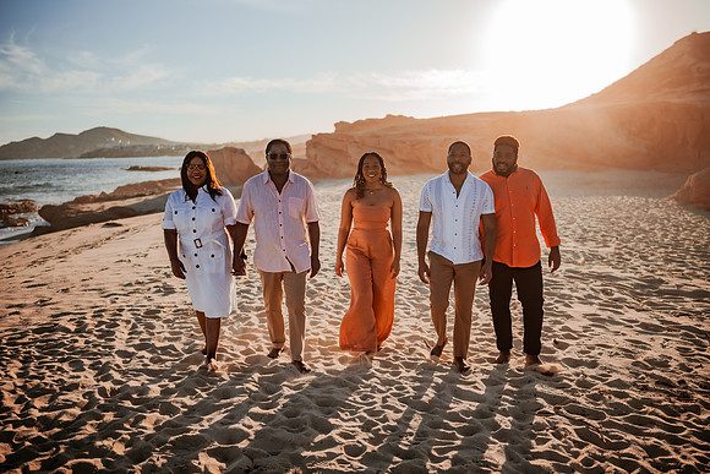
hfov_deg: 54.4
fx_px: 690
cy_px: 237
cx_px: 355
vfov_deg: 37.9
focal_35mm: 35
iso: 80
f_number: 1.8
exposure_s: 1/5000
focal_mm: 35
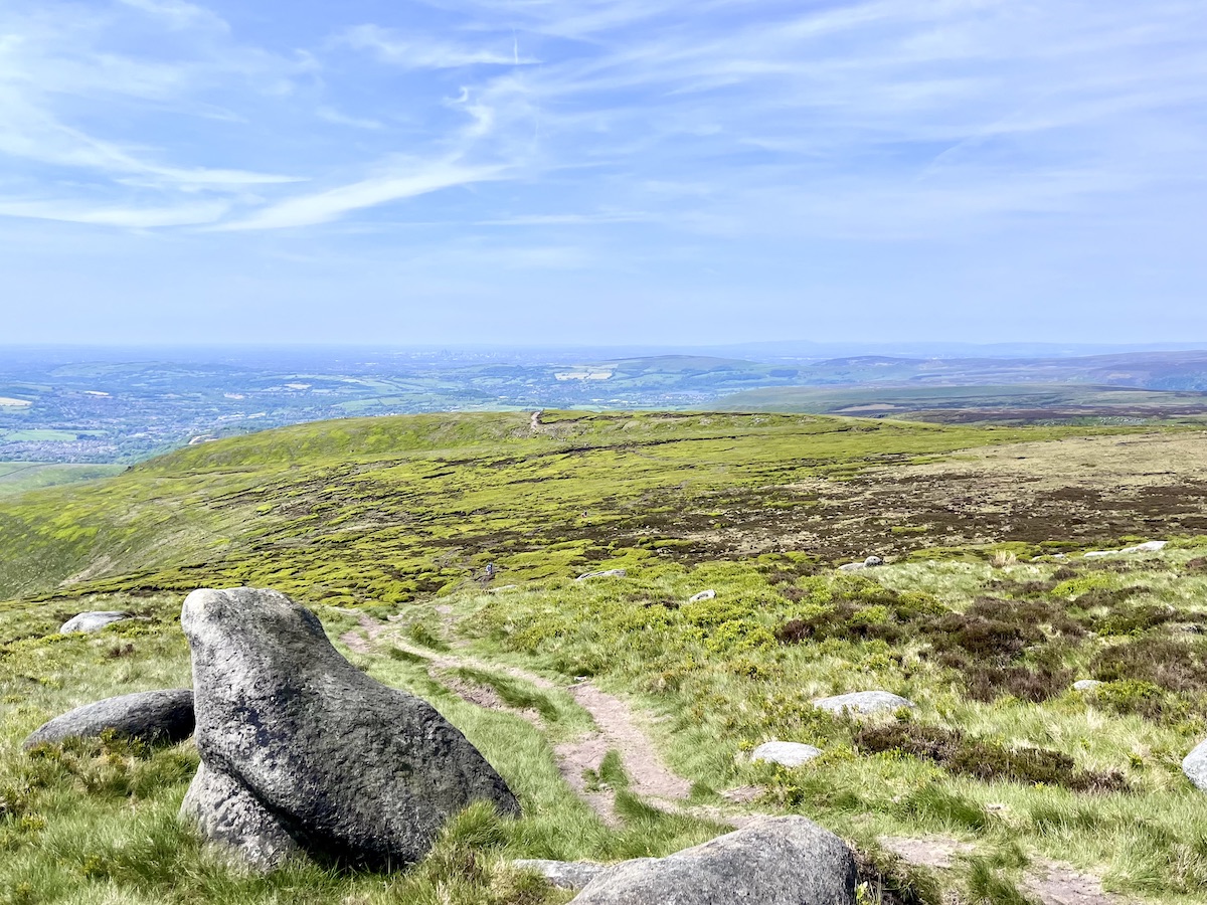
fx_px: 907
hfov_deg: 67.3
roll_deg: -0.8
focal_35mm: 26
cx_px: 604
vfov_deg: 53.1
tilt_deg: -6.0
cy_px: 452
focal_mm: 5.1
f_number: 1.6
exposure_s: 1/4310
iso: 50
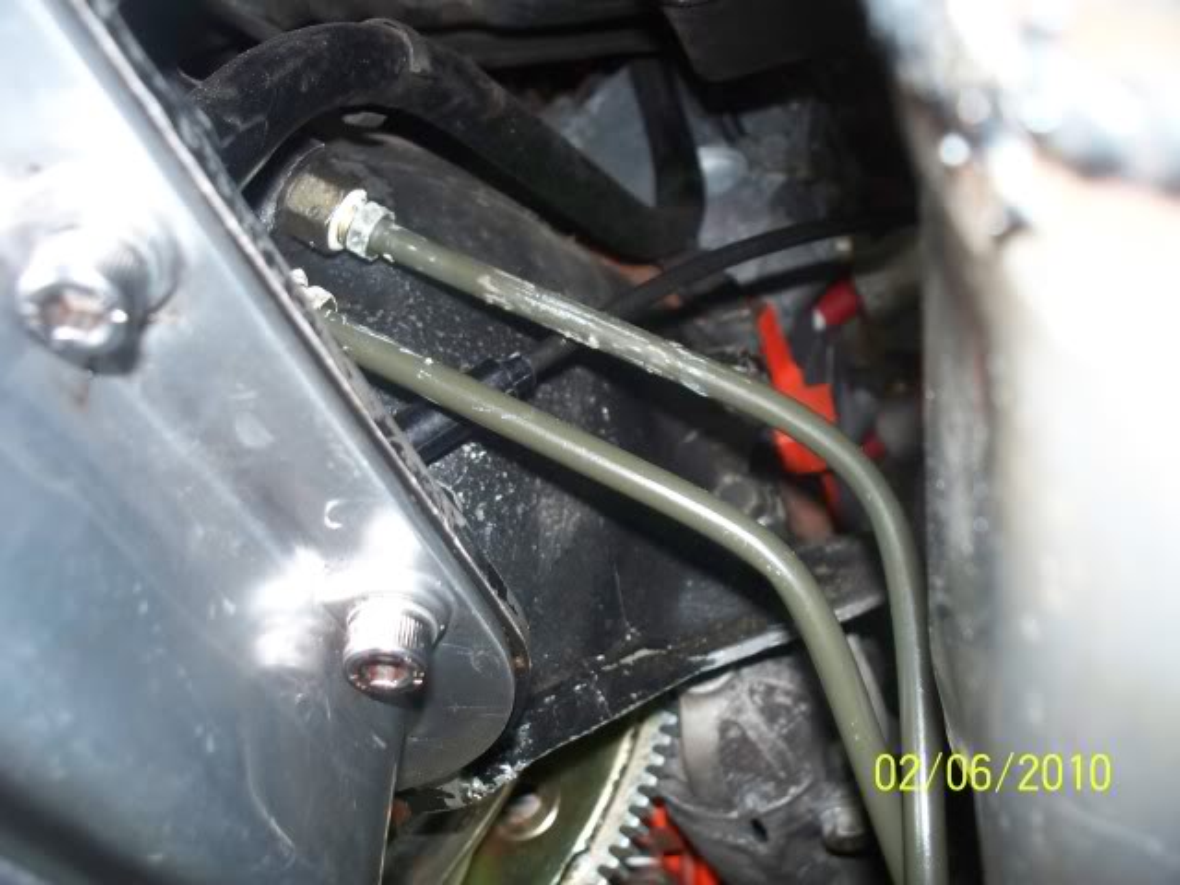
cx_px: 590
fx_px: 1227
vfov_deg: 39.7
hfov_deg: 51.4
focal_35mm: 36
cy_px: 442
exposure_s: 1/30
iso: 200
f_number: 2.8
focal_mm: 7.54
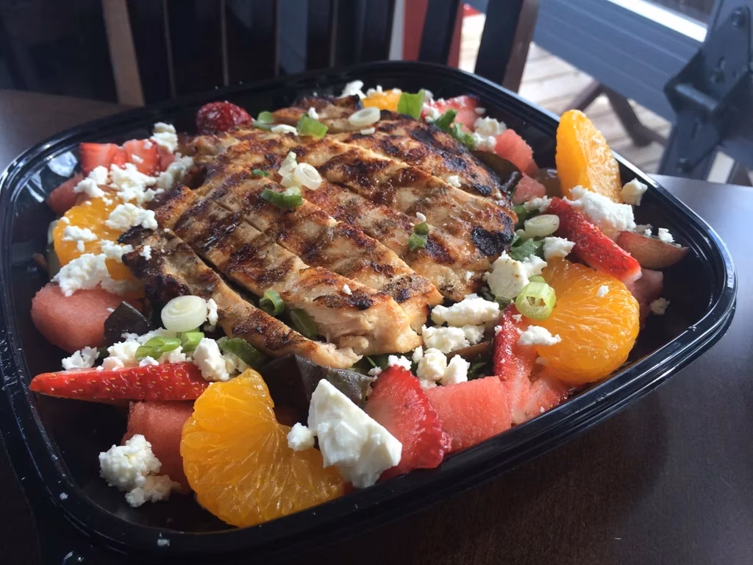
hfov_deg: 60.0
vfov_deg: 46.8
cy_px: 282
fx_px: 653
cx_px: 376
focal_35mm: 30
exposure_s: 1/218
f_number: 2.2
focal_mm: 4.12
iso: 32
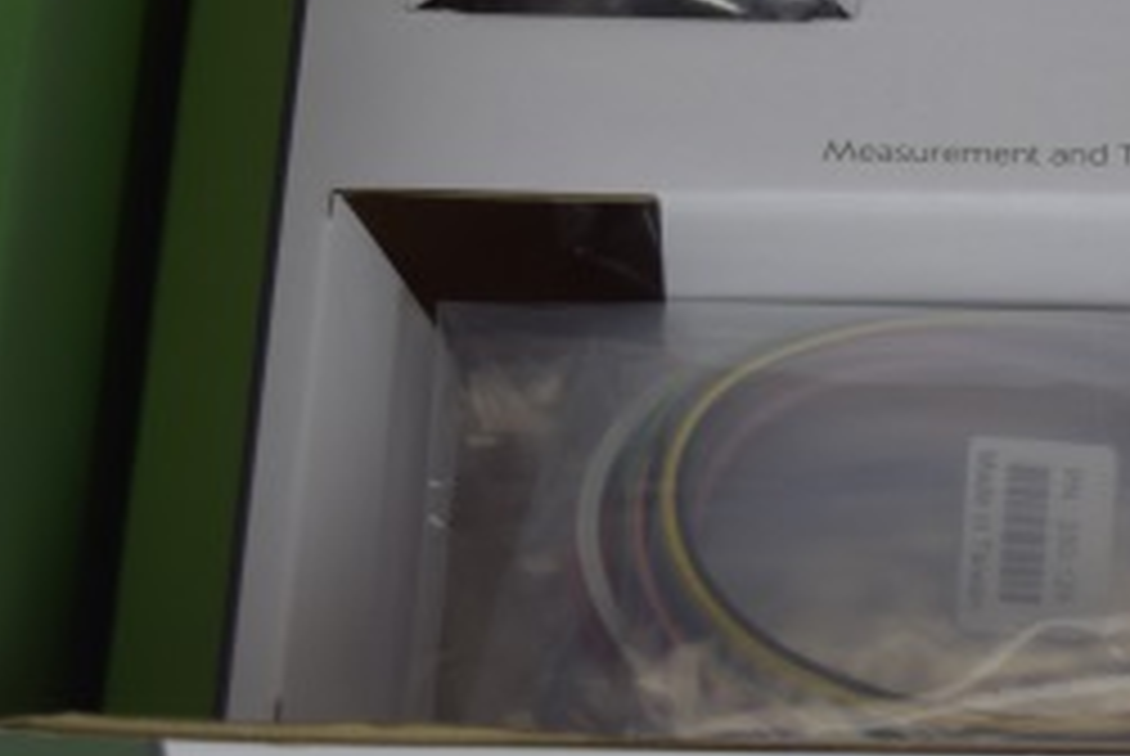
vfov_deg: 7.9
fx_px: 5436
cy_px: 128
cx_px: 1089
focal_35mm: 173
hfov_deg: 11.8
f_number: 4.2
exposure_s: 1/100
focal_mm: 29
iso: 200
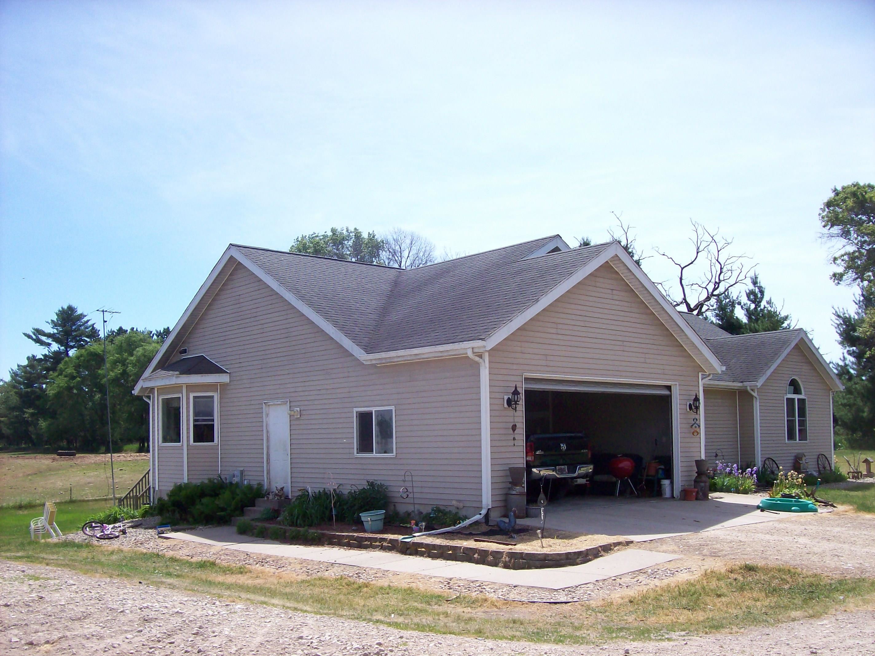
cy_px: 328
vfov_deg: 39.6
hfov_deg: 51.4
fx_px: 910
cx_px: 438
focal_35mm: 36
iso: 80
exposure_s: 1/563
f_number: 4.8
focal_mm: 6
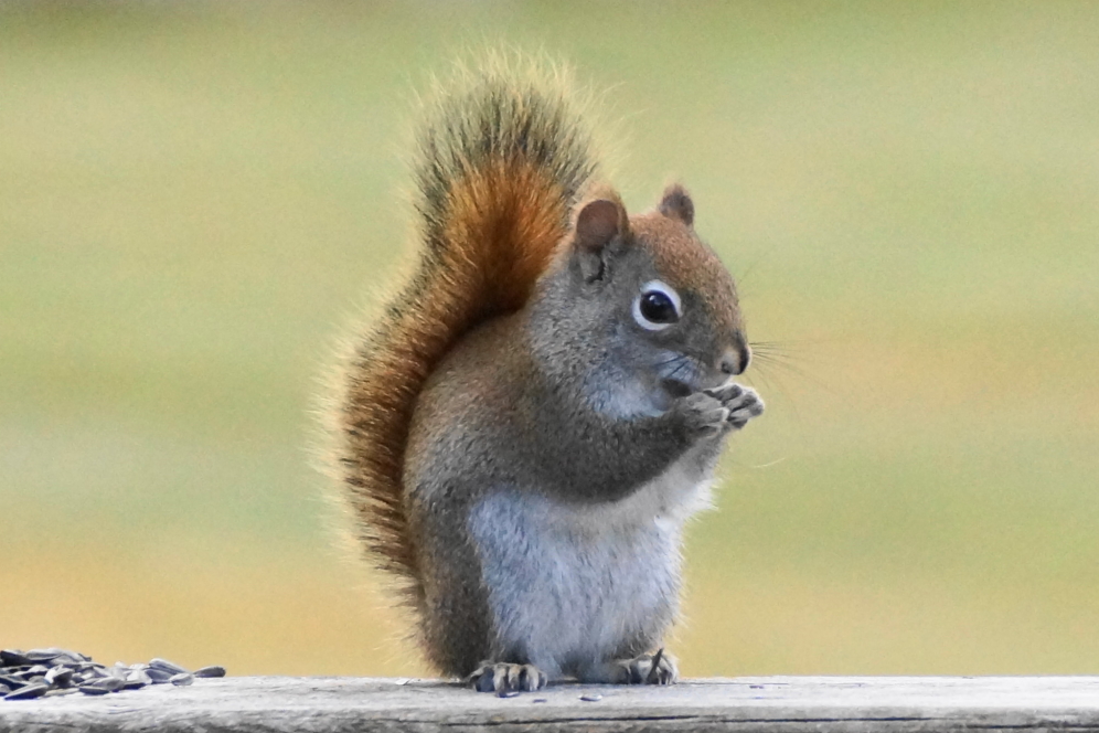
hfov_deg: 5.5
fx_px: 11478
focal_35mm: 376
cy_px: 366
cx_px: 550
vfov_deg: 3.7
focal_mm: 250
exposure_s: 1/320
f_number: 6.3
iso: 1600
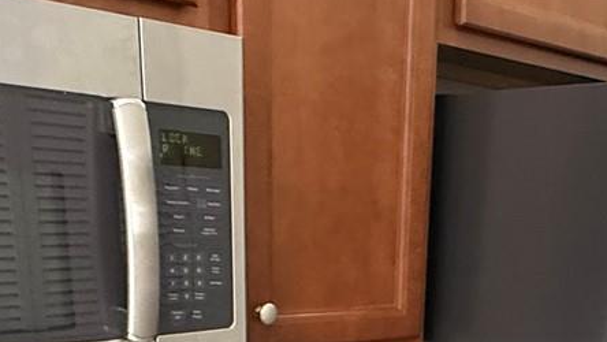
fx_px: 885
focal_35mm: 55
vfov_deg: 19.1
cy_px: 518
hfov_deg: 36.9
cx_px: 458
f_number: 2.2
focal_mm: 2.22
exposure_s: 1/60
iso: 800
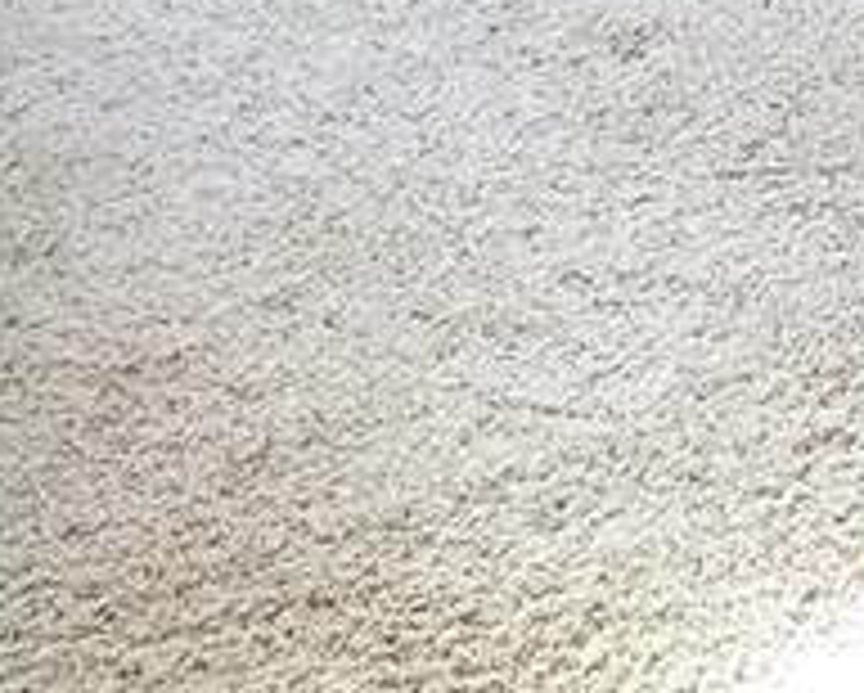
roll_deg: +0.1
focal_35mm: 113
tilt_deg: -5.6
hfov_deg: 15.7
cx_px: 1282
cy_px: -747
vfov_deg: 12.0
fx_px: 2892
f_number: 2.2
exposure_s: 1/15
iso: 40
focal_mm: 4.15
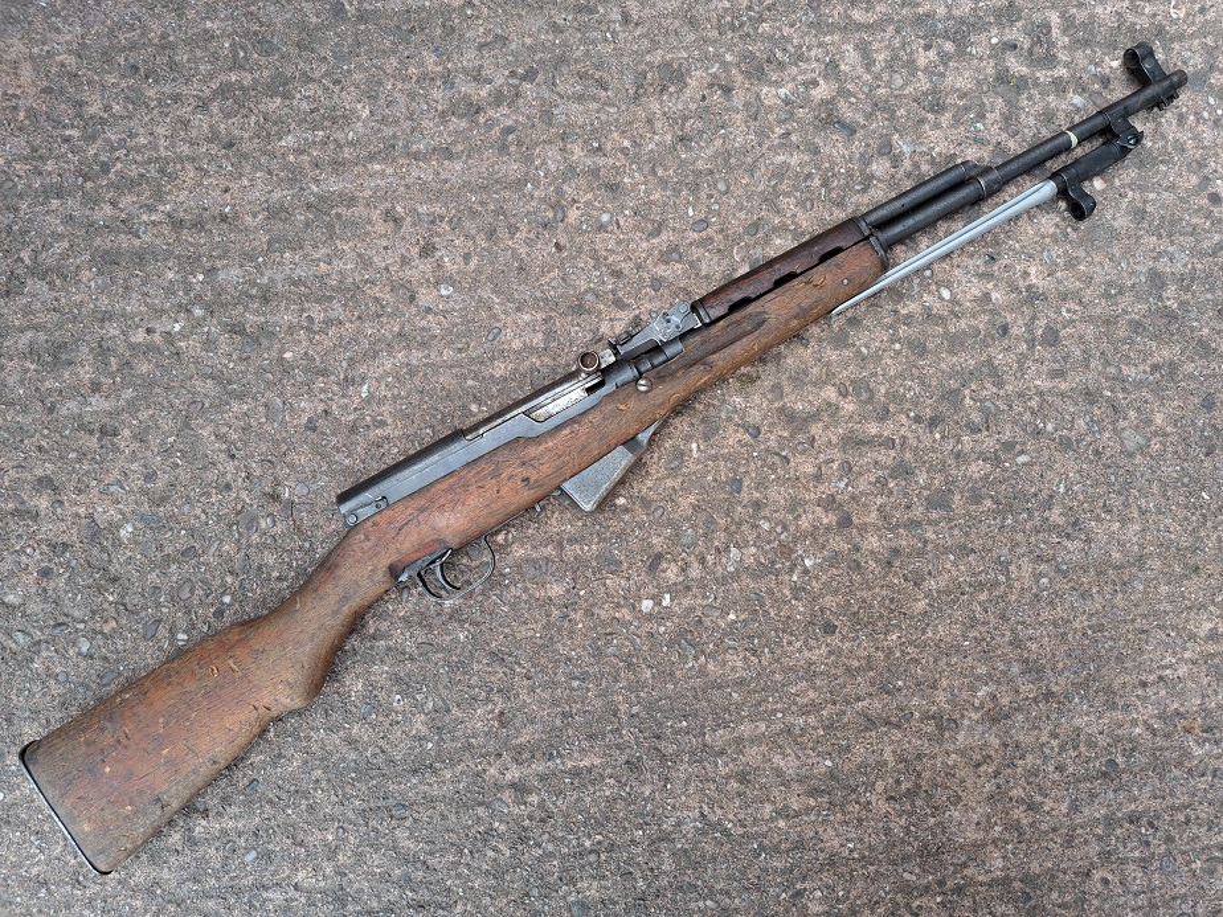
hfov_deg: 71.6
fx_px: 848
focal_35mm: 24
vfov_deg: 56.8
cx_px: 612
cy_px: 458
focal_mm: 5.23
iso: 50
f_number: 1.8
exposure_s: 1/100
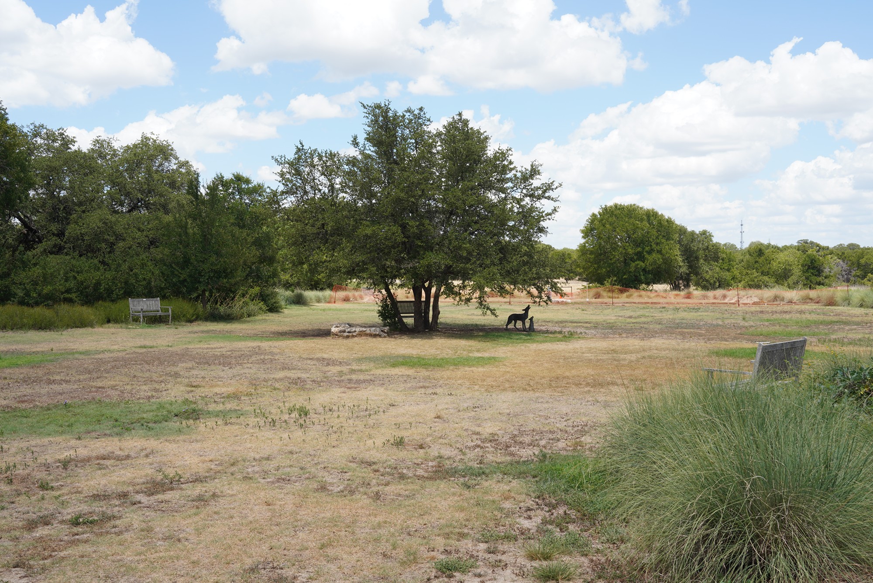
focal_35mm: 38
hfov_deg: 50.7
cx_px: 436
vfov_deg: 35.1
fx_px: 922
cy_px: 292
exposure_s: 1/100
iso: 160
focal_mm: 38
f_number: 14
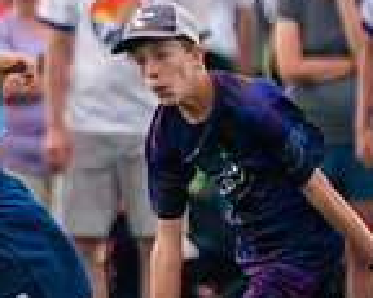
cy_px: 211
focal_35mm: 1183
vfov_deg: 1.3
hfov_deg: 1.6
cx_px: -141
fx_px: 13051
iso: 800
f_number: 2.8
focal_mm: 200
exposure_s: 1/3200
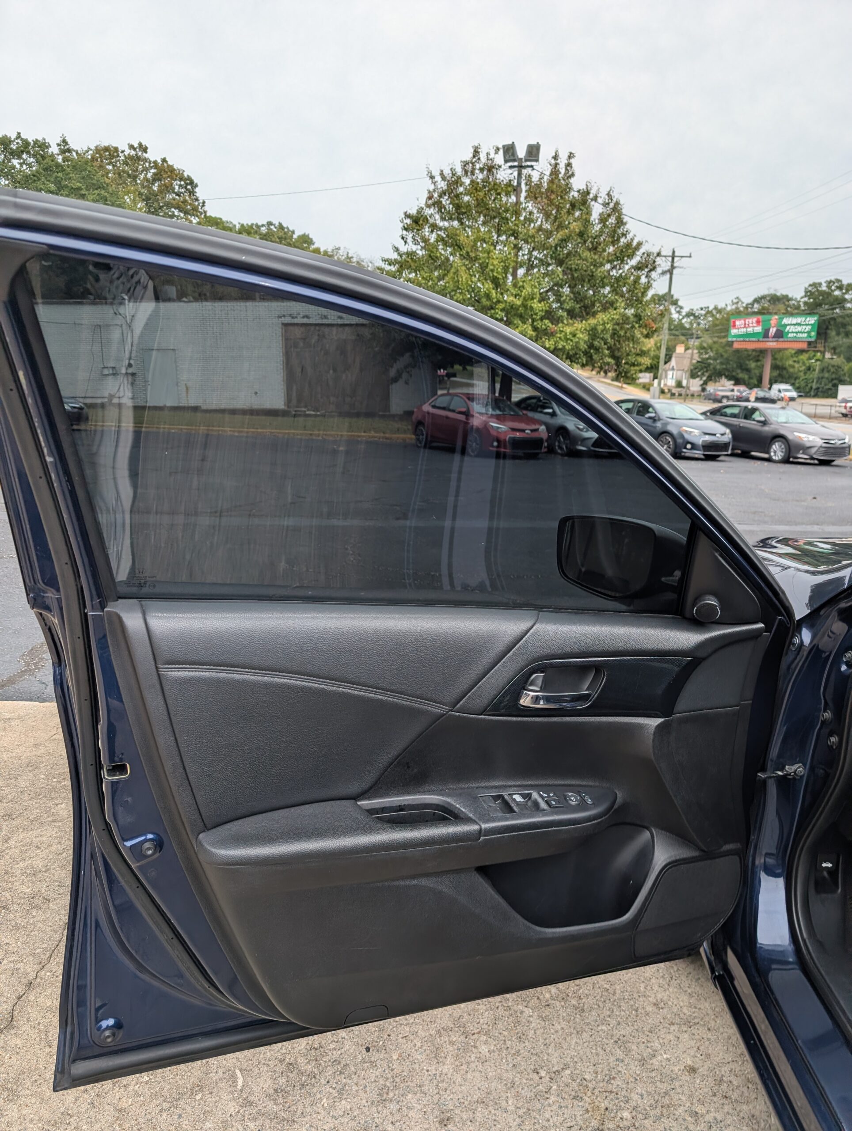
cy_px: 566
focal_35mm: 24
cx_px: 426
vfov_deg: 71.5
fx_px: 786
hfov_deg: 56.9
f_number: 1.68
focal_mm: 6.9
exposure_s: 1/573
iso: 22
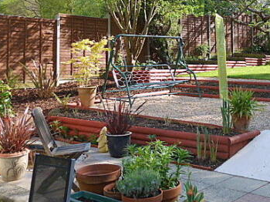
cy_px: 44
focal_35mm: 50
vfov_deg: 28.5
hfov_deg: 37.6
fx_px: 390
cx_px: 189
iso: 80
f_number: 4
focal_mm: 5
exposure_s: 1/200
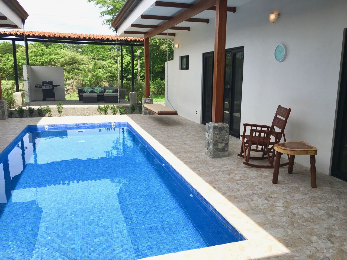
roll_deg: +0.2
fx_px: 291
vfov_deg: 48.2
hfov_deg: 61.7
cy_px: 130
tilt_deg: -10.2
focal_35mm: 29
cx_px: 174
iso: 25
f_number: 2.2
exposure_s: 1/1399
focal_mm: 4.15
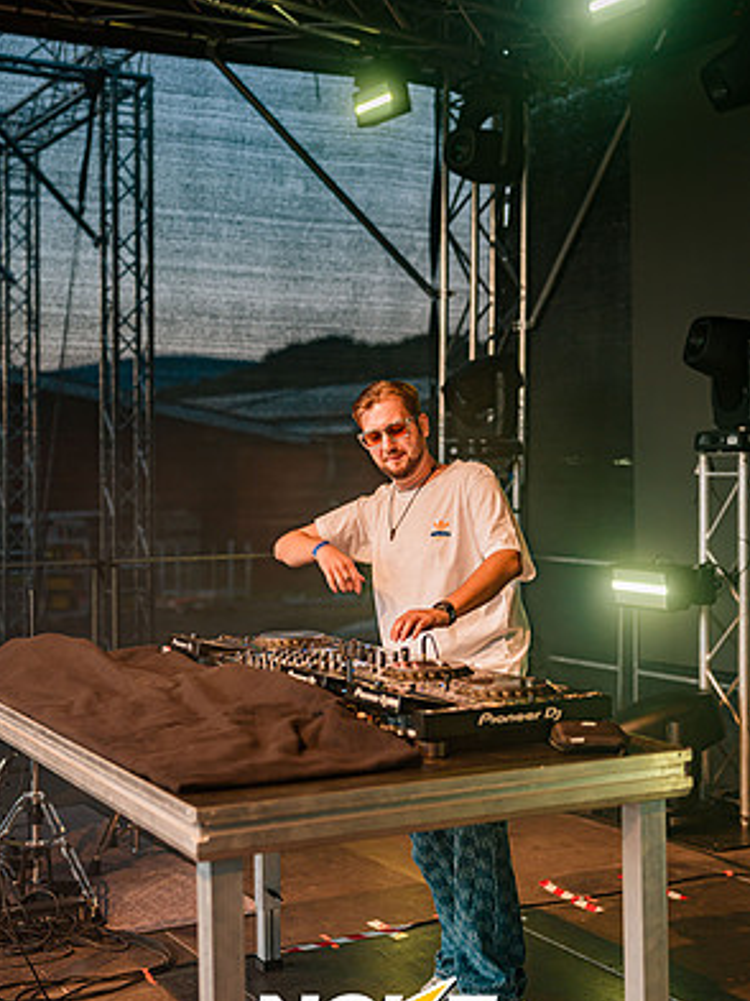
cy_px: 552
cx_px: 375
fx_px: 1531
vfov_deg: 36.1
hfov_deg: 27.5
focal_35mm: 53
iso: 250
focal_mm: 48
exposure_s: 1/160
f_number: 2.2
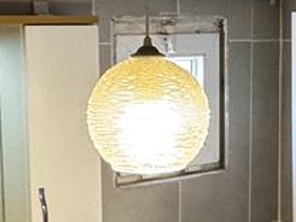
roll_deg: +1.5
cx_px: 132
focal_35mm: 97
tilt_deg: -10.6
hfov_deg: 20.2
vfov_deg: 15.1
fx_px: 829
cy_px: 182
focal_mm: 2.22
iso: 320
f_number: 2.2
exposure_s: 1/100
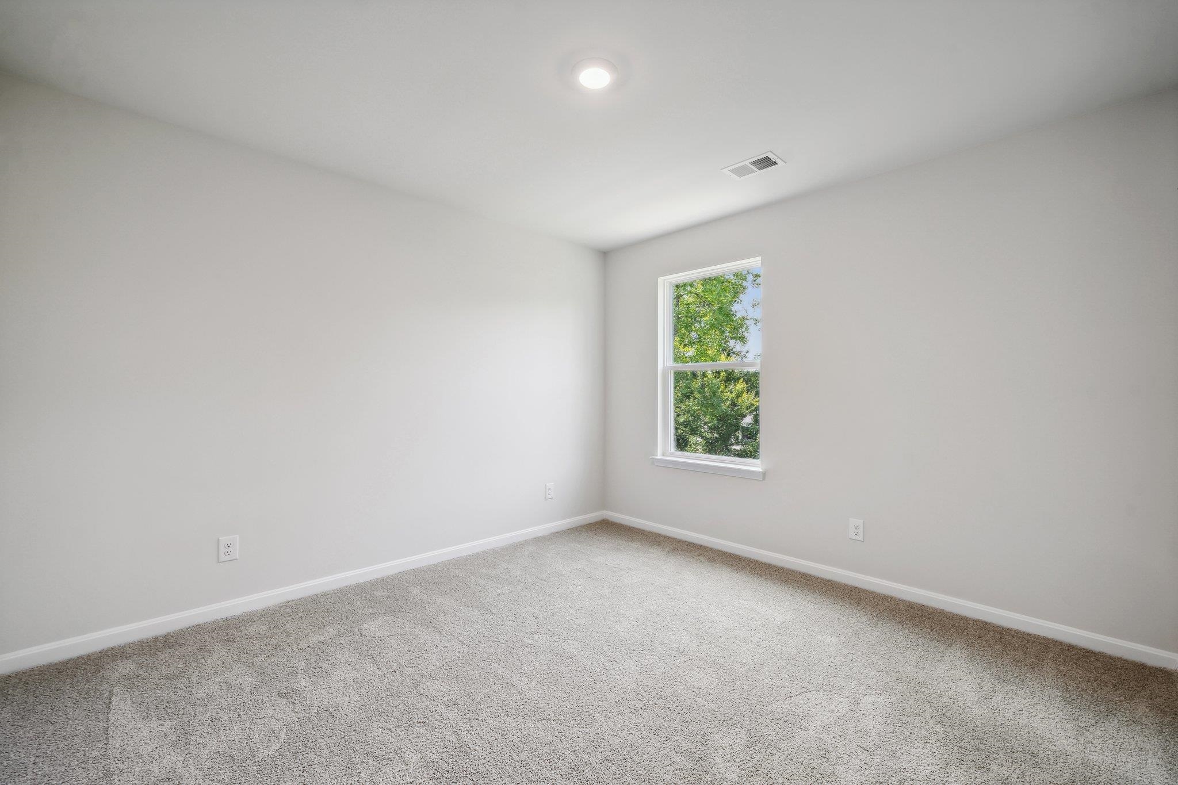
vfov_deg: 81.2
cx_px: 589
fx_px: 458
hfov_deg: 104.3
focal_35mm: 14
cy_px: 392
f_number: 7.1
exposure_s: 1/15
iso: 160
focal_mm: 14
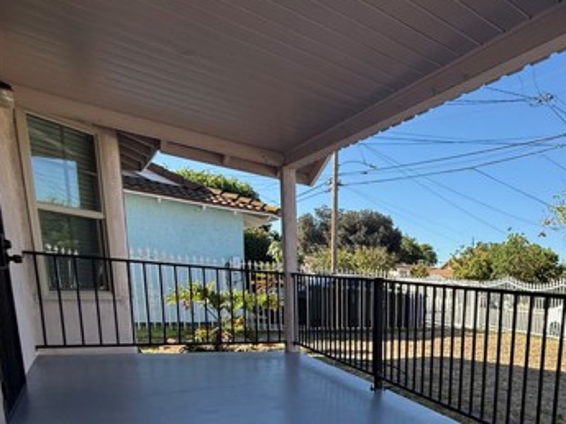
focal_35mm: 26
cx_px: 518
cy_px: 371
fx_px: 425
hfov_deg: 57.1
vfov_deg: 48.2
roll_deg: -4.8
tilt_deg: -9.8
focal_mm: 2.22
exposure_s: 1/955
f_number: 2.2
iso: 64
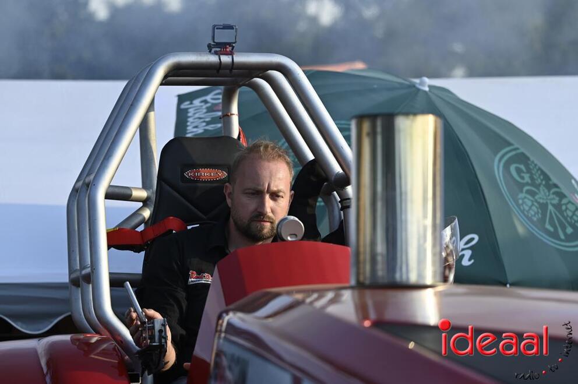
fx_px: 2325
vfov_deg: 9.4
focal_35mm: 145
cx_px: 289
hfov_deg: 14.2
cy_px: 192
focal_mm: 145
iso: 320
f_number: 4.8
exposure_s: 1/800
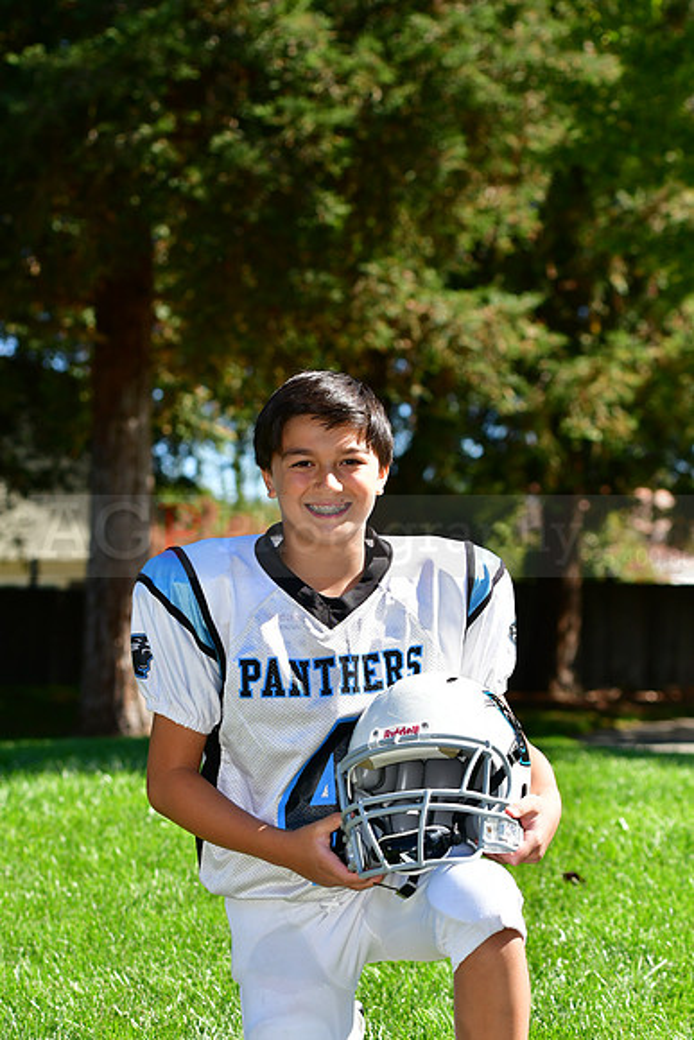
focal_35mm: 105
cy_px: 520
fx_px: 3034
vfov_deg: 19.5
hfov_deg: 13.0
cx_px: 347
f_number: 4.5
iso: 400
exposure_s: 1/2000
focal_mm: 70
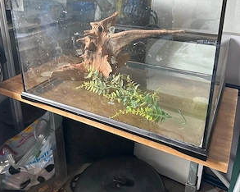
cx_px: 118
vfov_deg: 44.7
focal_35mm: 32
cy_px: 57
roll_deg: -0.4
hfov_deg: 55.7
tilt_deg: -19.9
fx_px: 227
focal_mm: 6.86
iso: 800
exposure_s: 1/60
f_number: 1.78
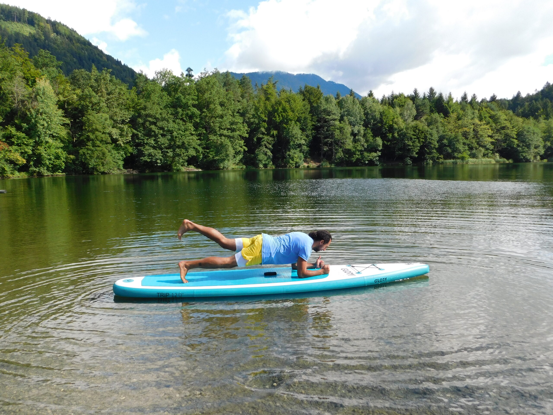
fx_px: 447
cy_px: 208
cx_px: 276
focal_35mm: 28
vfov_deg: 49.7
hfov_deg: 63.4
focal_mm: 4.9
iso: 125
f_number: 3.2
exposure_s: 1/640
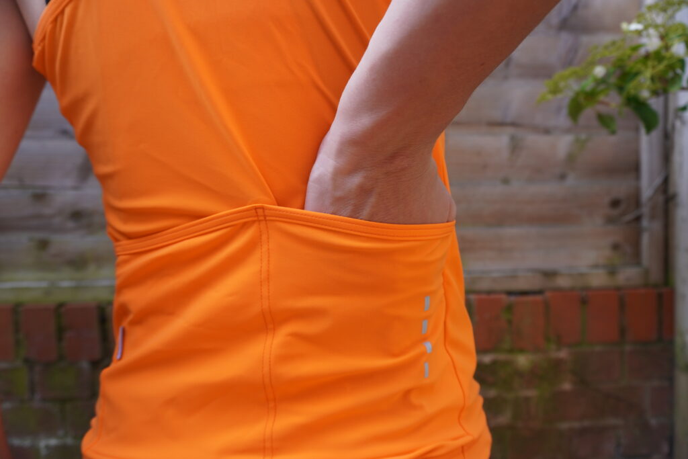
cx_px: 344
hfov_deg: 73.7
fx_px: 459
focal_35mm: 24
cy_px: 230
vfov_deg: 53.1
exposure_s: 1/160
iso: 100
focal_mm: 16
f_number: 4
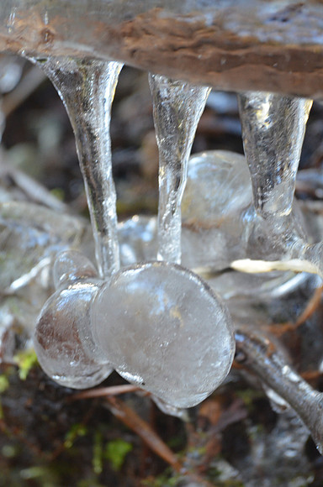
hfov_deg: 3.0
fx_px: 6085
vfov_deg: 4.6
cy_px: 244
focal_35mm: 450
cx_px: 162
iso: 1600
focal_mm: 300
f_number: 5.6
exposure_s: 1/50
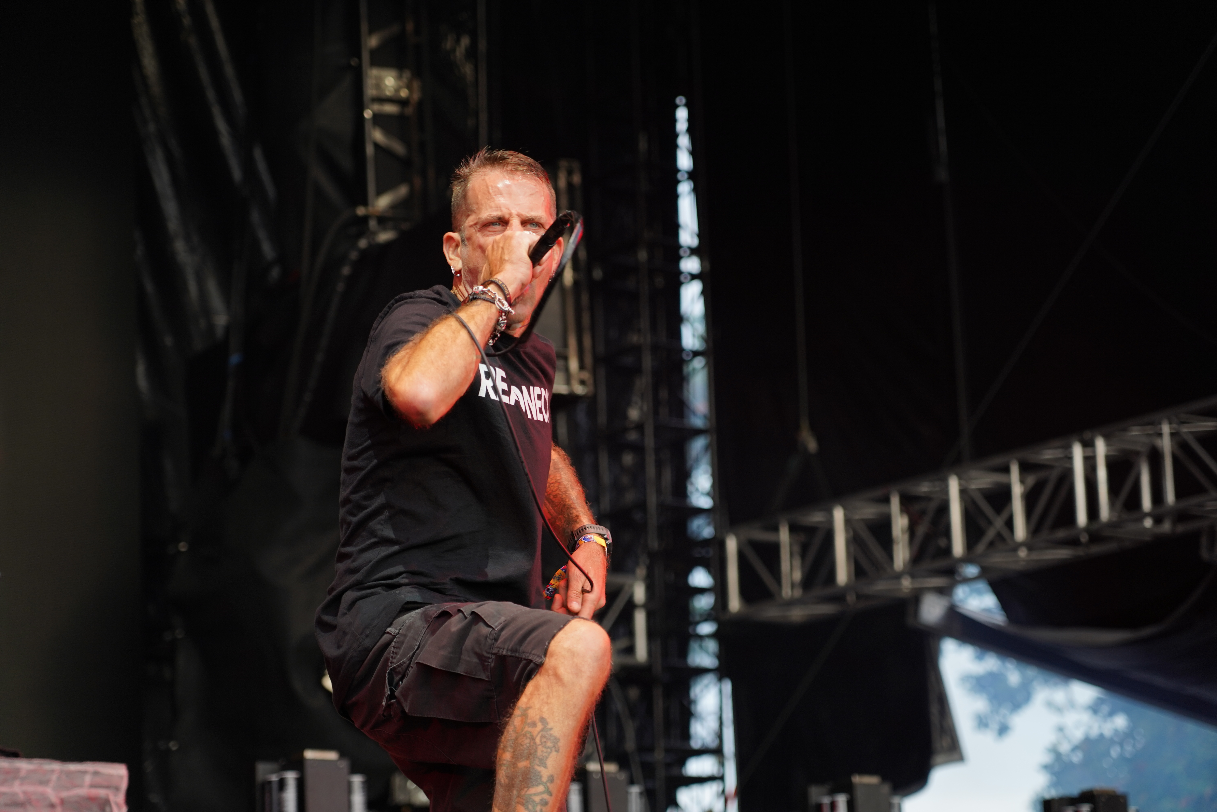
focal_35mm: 105
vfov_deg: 13.0
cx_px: 608
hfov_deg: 19.5
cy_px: 406
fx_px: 3549
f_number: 4
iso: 400
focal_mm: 105
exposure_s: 1/125
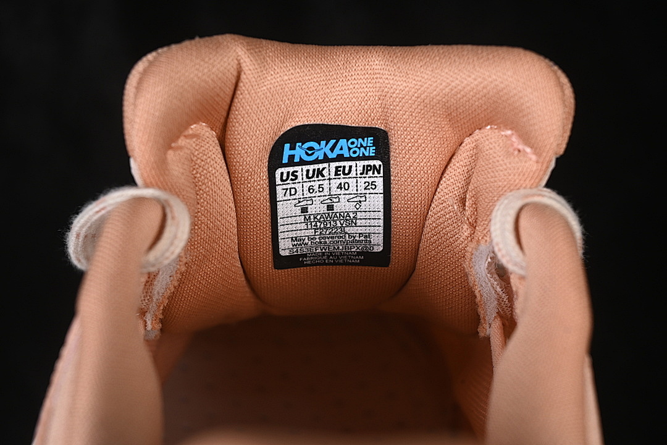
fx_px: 1389
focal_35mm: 75
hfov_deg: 27.0
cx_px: 334
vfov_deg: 18.2
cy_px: 222
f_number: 7.1
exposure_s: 1/80
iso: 160
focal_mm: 50
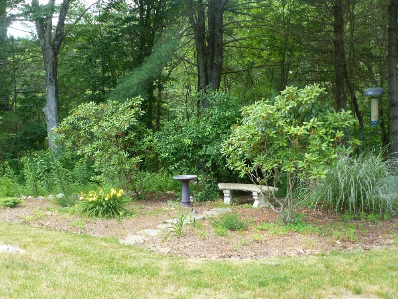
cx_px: 201
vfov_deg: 36.8
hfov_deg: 47.9
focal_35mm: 39
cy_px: 152
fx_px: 448
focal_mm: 6.8
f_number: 3.8
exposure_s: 1/60
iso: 200
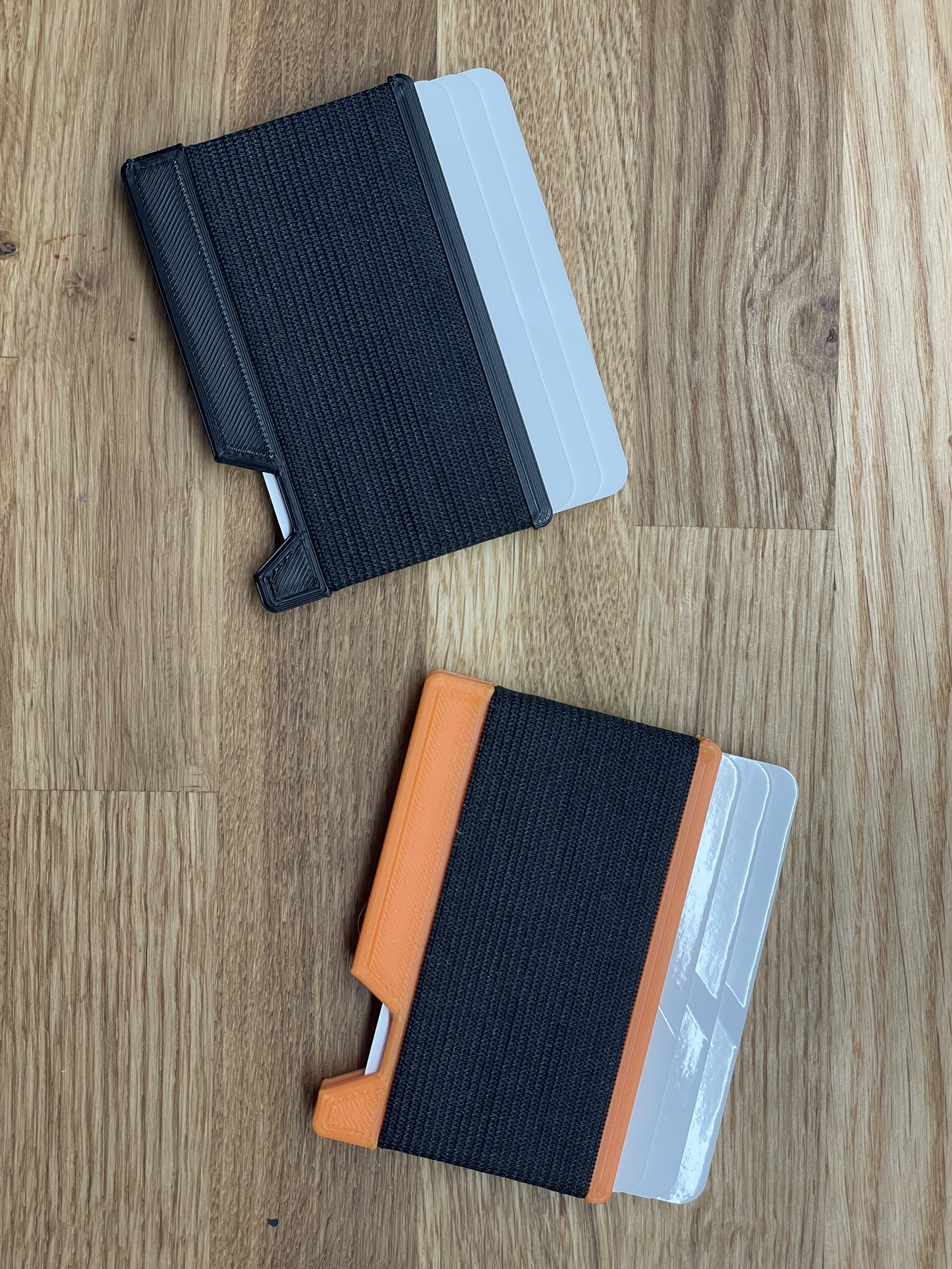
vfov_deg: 36.8
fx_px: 1907
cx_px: 476
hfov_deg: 28.0
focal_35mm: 52
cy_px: 634
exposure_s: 1/100
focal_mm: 6
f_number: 2
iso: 100
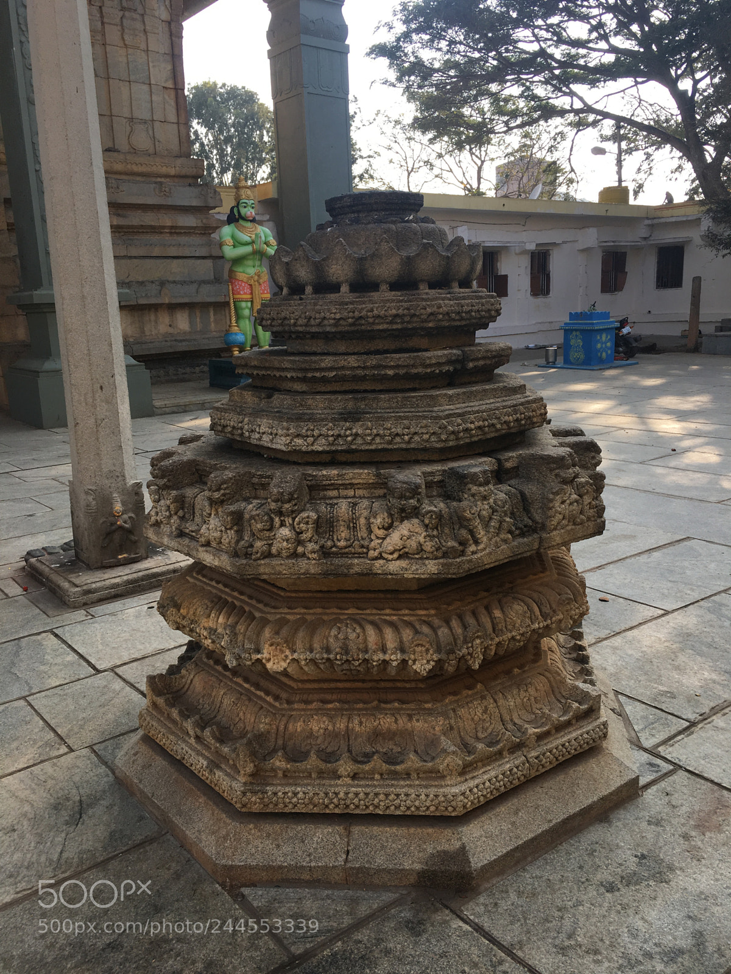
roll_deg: +0.3
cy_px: 487
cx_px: 366
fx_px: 817
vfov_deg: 61.7
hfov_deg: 48.2
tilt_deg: -12.5
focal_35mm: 29
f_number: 2.2
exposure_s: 1/425
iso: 25
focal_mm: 4.15
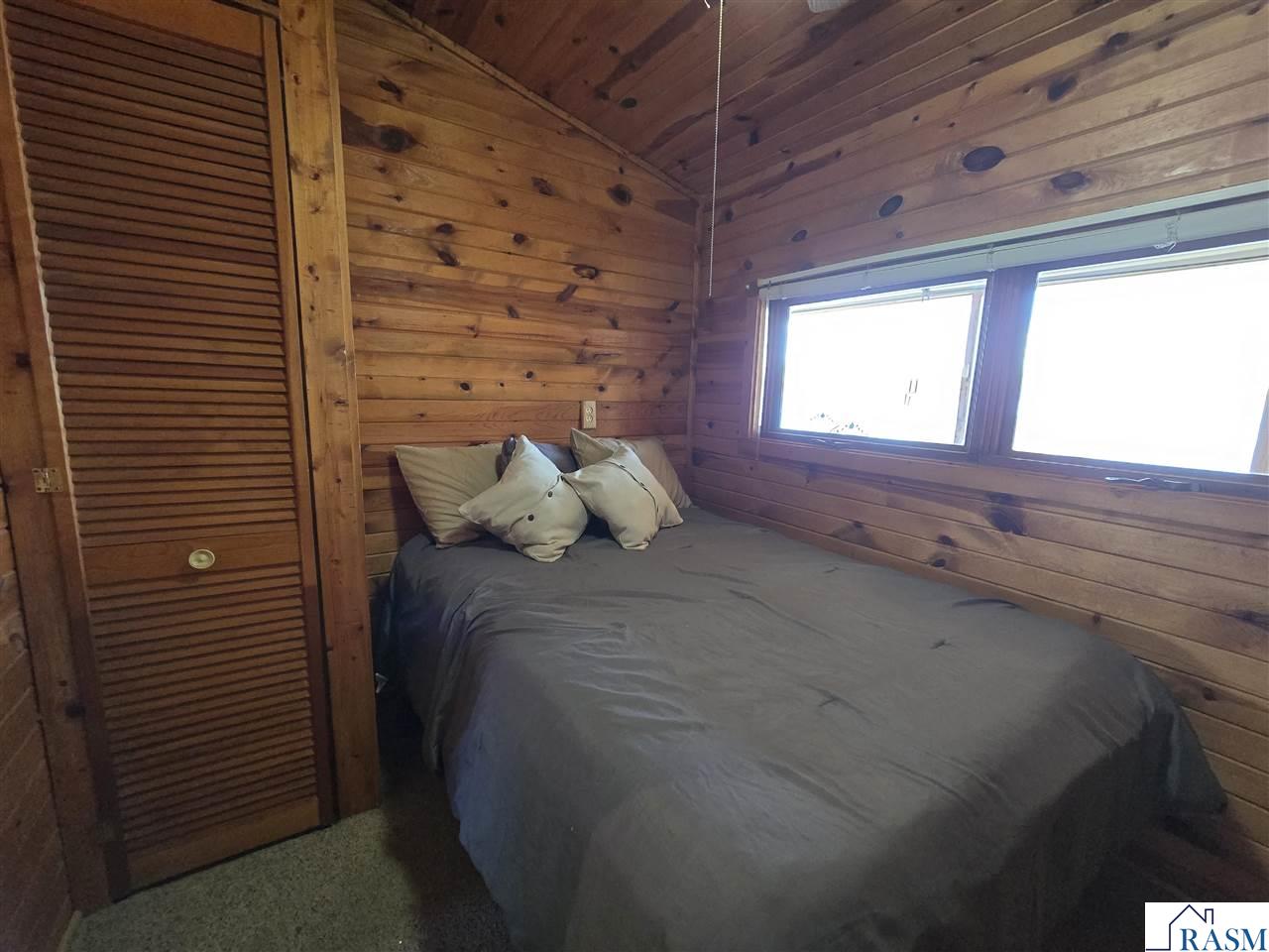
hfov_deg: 106.2
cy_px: 476
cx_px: 634
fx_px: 477
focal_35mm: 13
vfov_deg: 89.9
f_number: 2.2
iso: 800
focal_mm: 2.2
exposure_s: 1/60
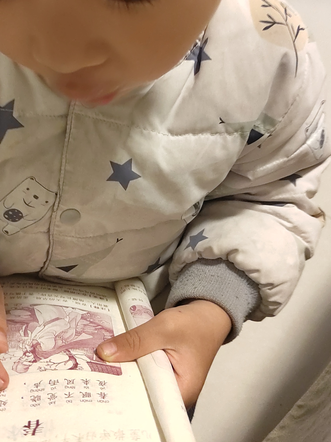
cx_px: 78
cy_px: 148
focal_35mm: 44
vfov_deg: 42.4
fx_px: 561
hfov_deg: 32.2
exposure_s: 1/20
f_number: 1.9
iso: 4040
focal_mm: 5.52
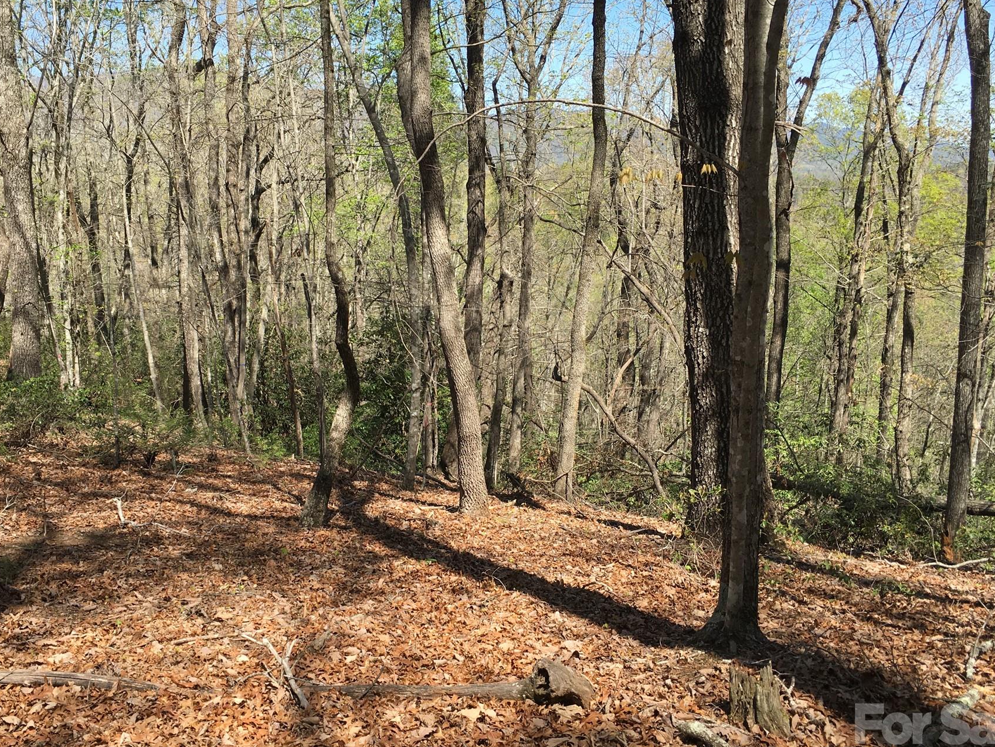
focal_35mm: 35
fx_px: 1006
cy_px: 368
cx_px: 442
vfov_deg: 40.7
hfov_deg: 52.5
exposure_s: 1/674
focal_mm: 4.15
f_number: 2.2
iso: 25
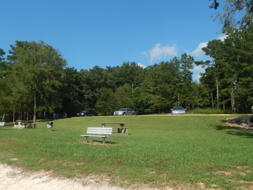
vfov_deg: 48.0
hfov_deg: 61.4
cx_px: 109
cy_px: 114
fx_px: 212
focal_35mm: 29
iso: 125
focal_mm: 4
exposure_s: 1/500
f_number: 6
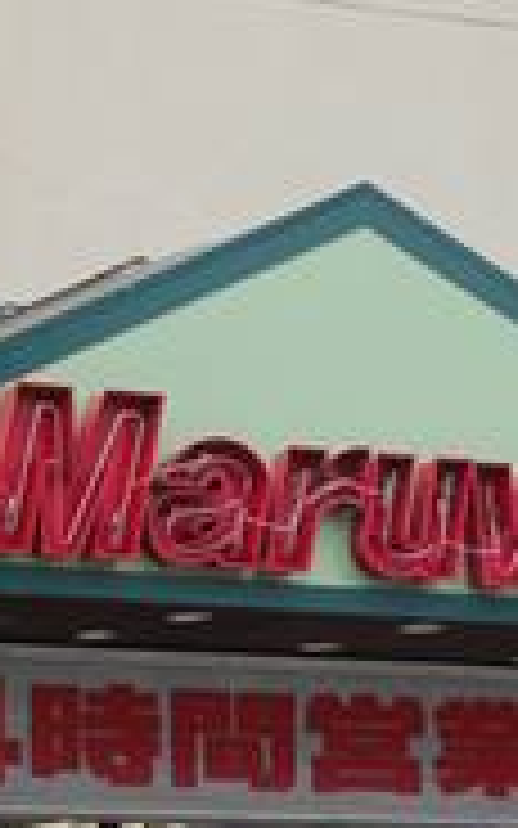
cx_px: -329
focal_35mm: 201
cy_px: 1256
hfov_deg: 6.4
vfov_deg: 10.1
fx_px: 4540
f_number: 7.1
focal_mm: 17
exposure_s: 1/320
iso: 200
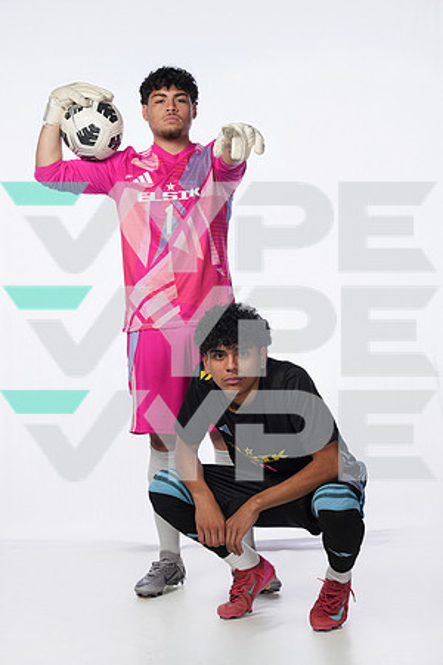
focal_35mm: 66
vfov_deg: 30.5
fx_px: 1218
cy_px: 332
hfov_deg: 20.6
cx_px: 222
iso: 800
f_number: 8
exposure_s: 1/250
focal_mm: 66
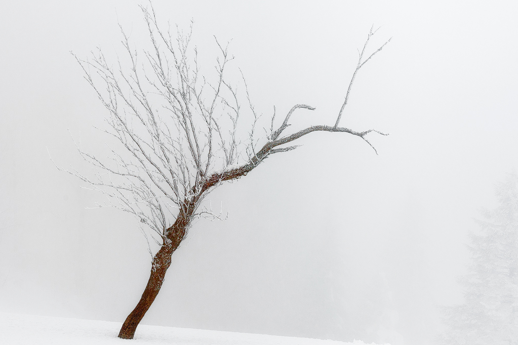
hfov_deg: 32.9
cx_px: 225
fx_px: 877
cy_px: 163
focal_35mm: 61
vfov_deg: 22.2
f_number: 8
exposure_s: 1/40
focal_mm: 52
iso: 160
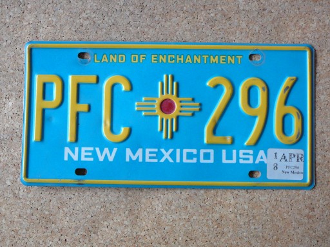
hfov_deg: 40.4
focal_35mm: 47
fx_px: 448
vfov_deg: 30.9
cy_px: 124
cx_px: 165
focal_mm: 7
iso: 200
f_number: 3.3
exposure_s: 1/13
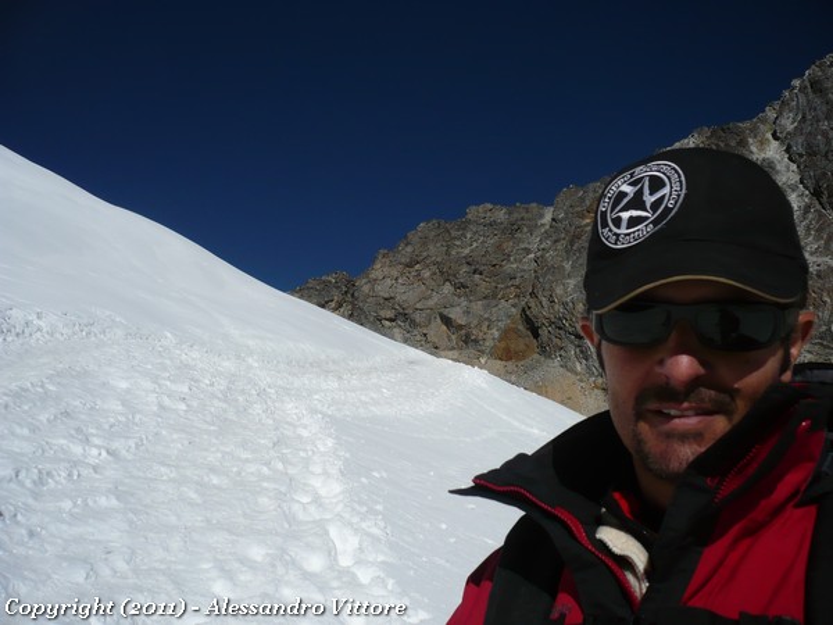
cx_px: 416
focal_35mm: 35
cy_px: 312
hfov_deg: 52.6
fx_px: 842
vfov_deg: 40.7
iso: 100
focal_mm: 5.8
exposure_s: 1/1000
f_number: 8
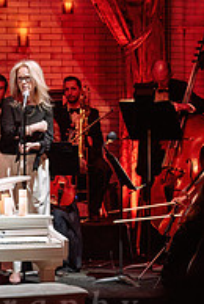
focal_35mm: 162
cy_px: 2
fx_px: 1372
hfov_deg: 8.4
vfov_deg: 12.5
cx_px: -28
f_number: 2.8
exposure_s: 1/200
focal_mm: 70
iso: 3200
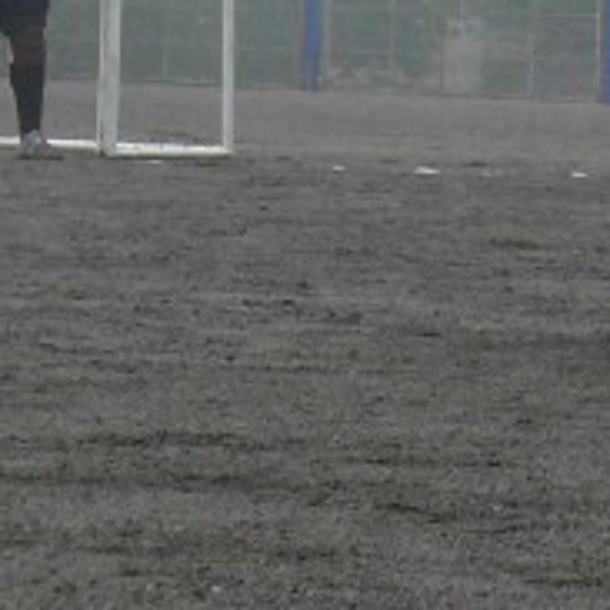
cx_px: 680
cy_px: -57
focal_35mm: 368
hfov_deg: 4.7
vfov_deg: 4.7
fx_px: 7337
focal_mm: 14.5
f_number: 3.2
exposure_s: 1/500
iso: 160
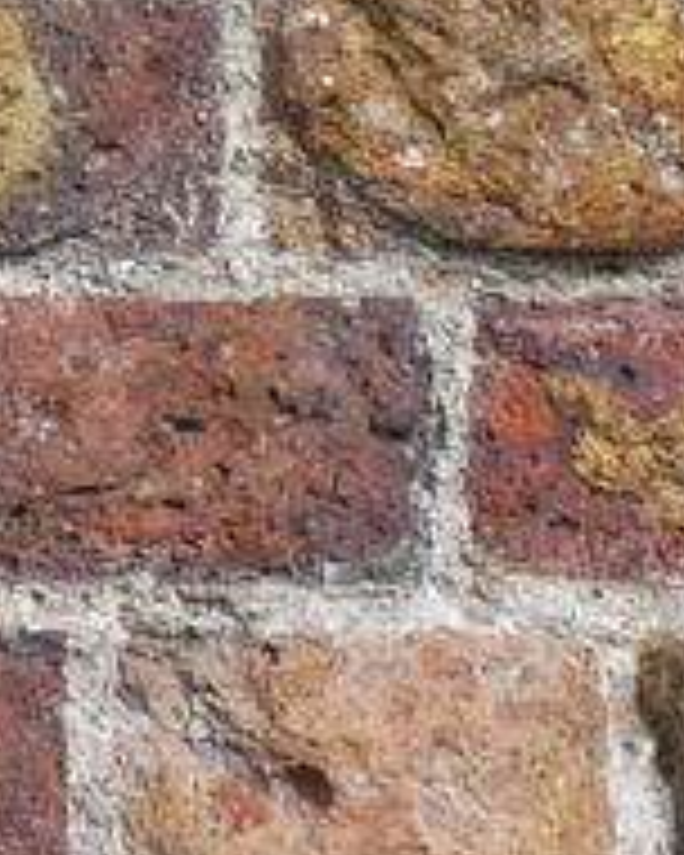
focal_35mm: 296
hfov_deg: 4.9
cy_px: -1044
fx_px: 7490
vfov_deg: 6.3
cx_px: -1670
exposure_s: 1/400
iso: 200
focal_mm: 15
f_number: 7.1
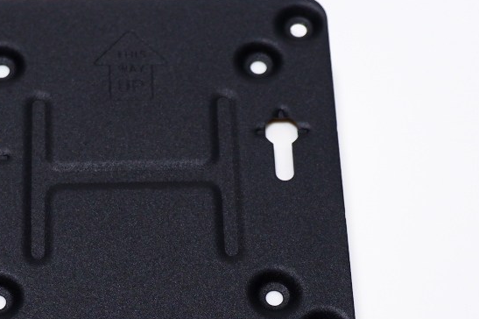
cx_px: 112
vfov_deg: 12.6
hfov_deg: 19.0
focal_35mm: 107
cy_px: 336
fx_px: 1423
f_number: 4.4
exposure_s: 1/40
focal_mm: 26.4
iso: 320
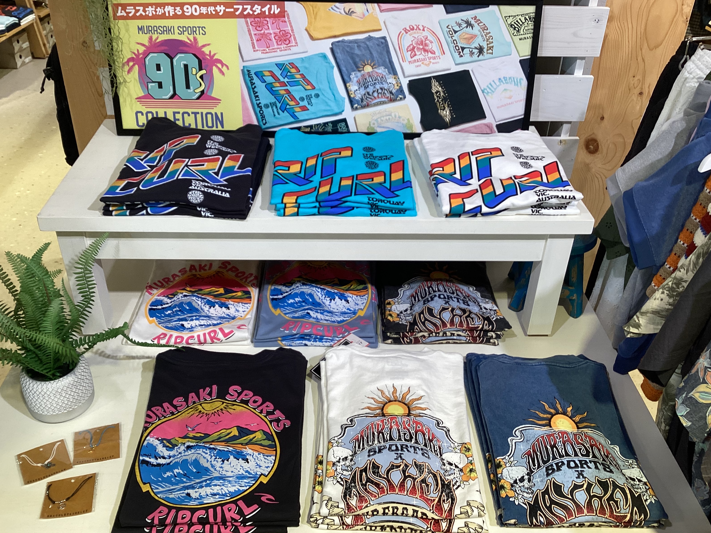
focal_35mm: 32
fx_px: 657
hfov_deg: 56.8
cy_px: 268
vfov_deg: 44.2
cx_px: 352
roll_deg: -2.1
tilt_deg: -36.1
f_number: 2.4
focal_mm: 3.3
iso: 64
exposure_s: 1/60
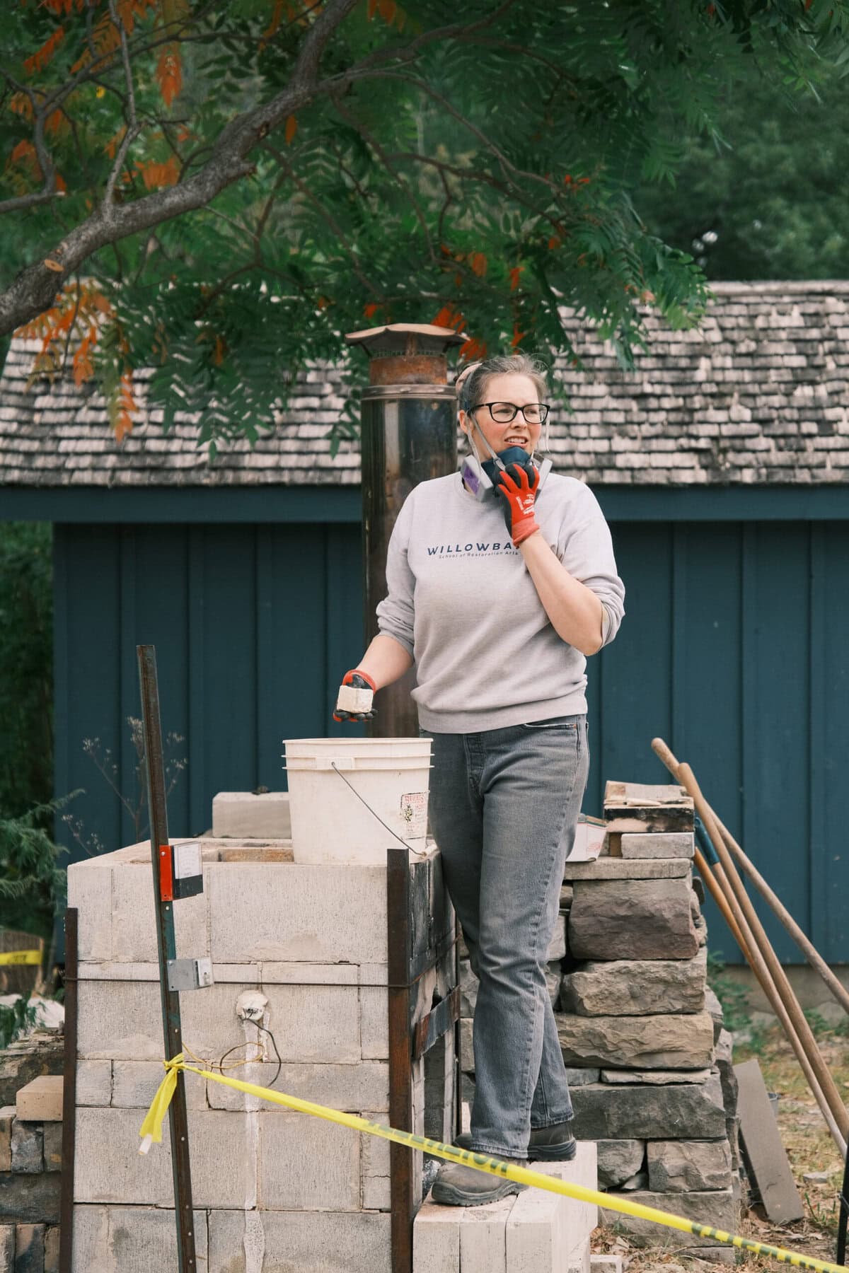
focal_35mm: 83
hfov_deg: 16.5
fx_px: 2936
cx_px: 424
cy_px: 636
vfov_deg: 24.5
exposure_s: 1/1400
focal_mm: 55
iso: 640
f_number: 2.8
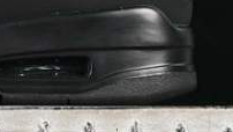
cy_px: -72
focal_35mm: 284
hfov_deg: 7.5
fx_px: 1756
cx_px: -100
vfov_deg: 4.3
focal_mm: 50
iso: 160
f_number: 6.3
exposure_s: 1/60
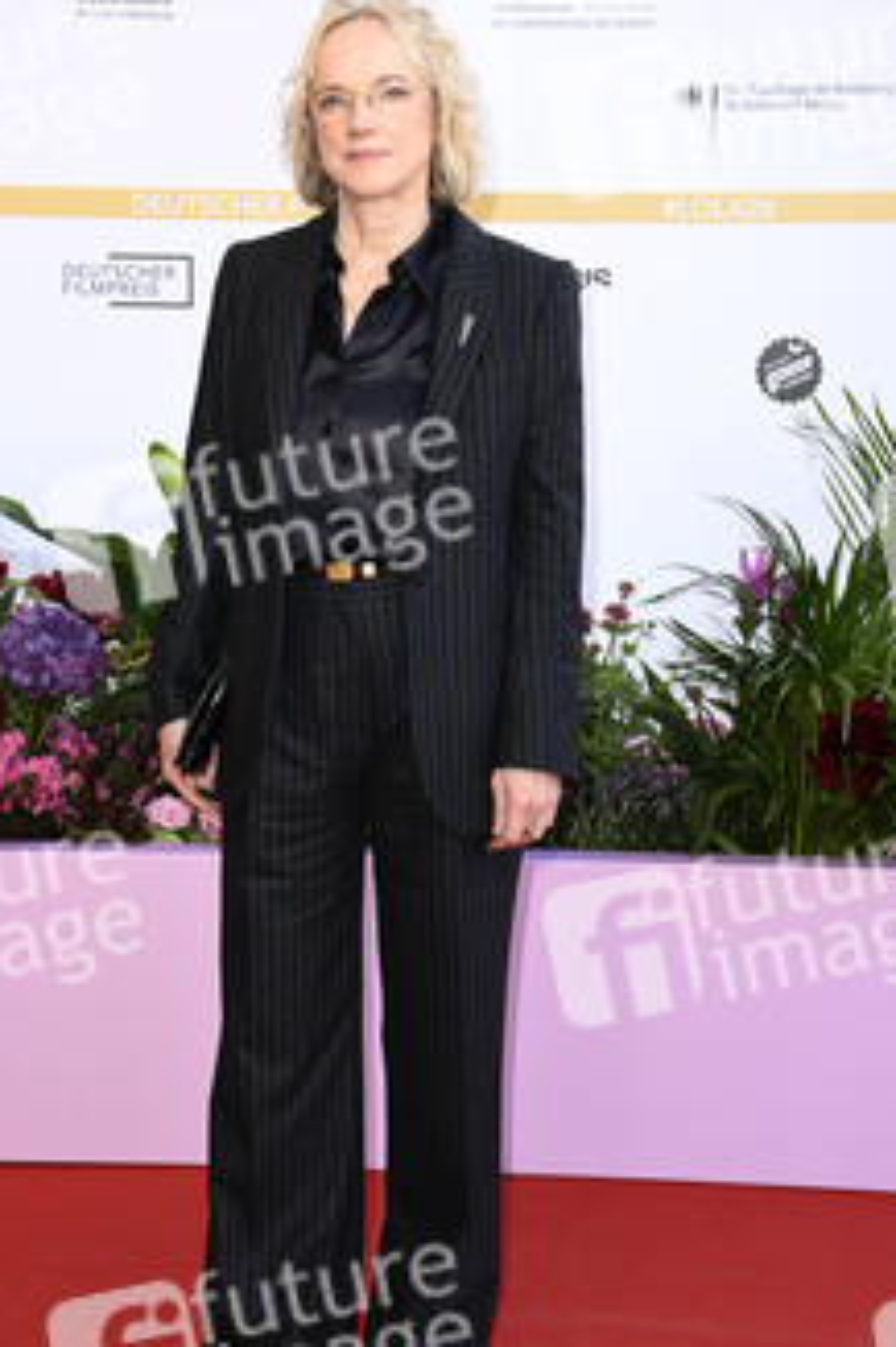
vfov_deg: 26.7
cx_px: 380
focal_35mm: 76
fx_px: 2840
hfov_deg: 17.9
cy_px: 723
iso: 500
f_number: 5.6
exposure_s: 1/250
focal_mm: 62
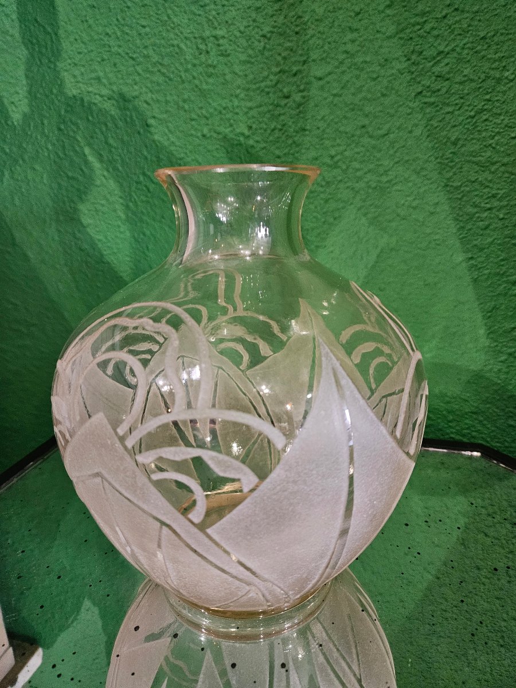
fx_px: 457
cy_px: 344
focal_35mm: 23
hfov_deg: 58.9
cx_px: 258
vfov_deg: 73.9
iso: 640
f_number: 1.8
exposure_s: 1/50
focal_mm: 5.4
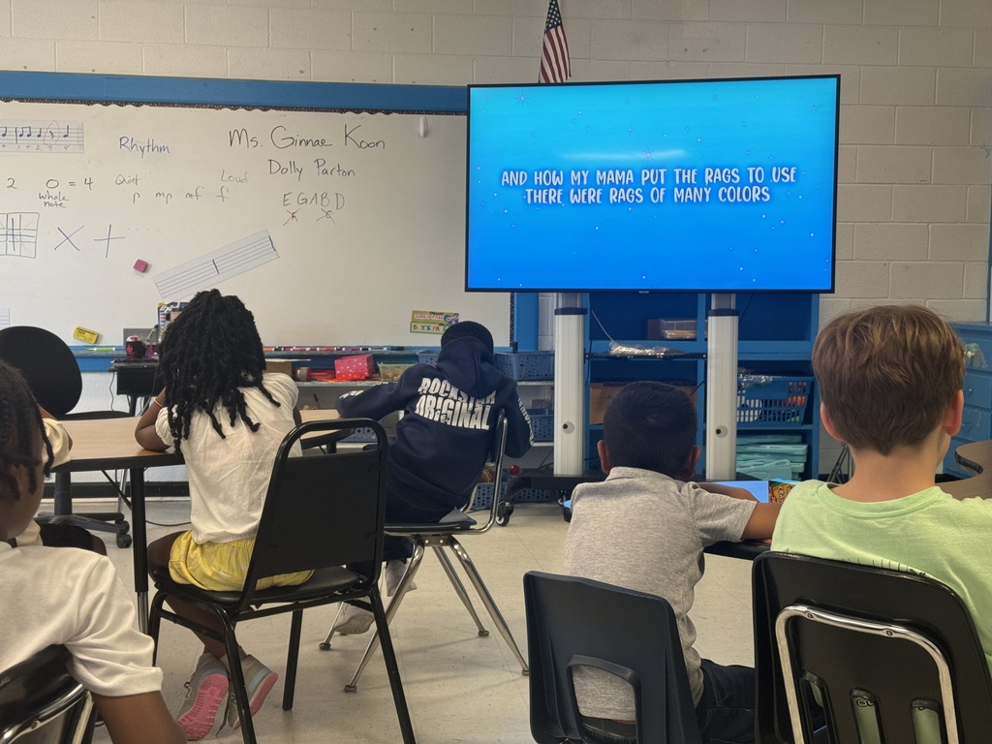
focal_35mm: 48
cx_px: 496
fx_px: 1376
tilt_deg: -5.7
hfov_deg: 39.7
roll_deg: -0.7
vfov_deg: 30.3
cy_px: 372
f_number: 1.78
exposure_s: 1/60
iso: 125
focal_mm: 6.76
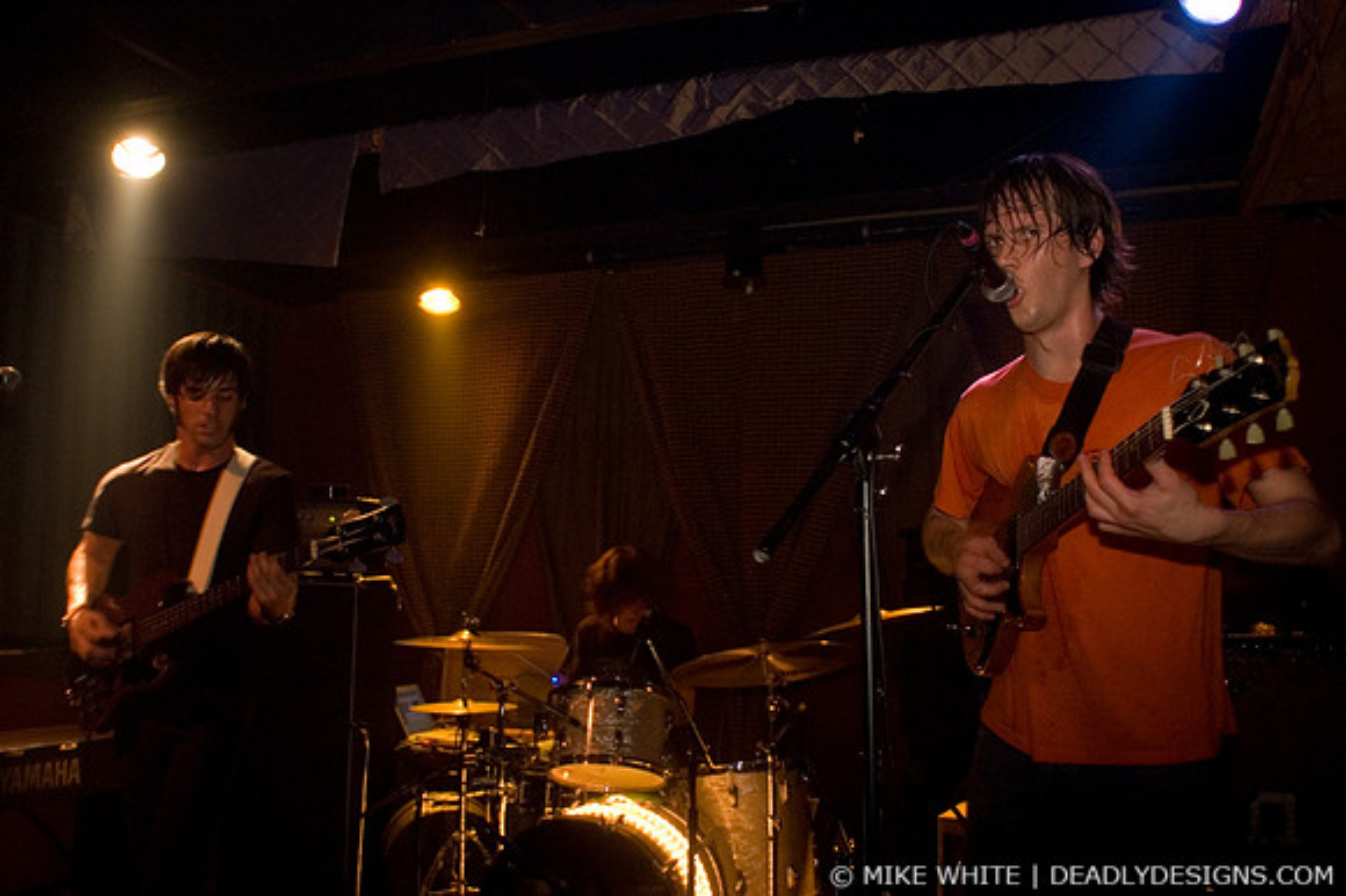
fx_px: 1121
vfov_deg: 43.6
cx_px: 673
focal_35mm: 30
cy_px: 448
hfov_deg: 62.0
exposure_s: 1/40
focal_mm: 20
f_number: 2.8
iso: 800
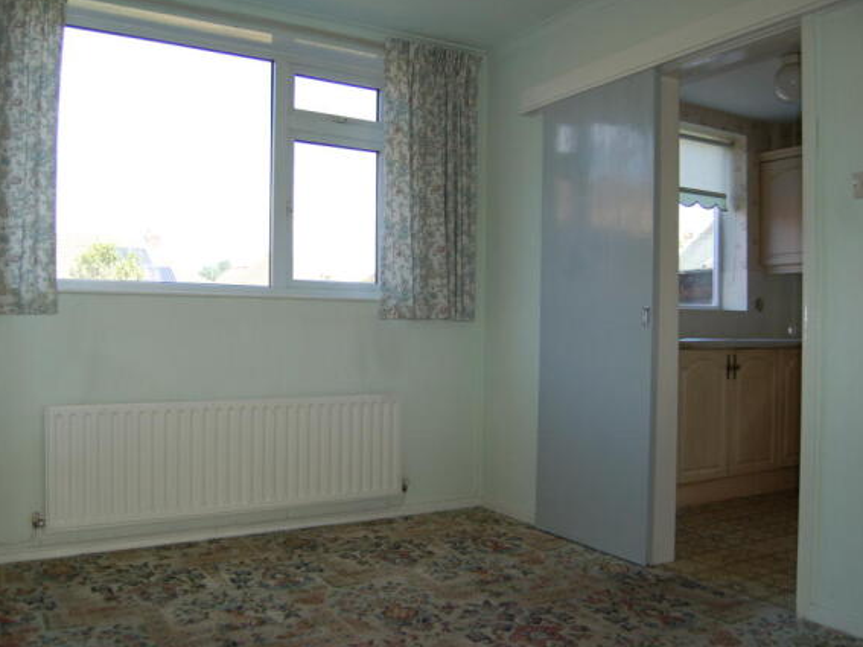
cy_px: 321
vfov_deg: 46.8
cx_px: 420
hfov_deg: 60.0
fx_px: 748
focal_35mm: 30
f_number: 3.5
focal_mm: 18
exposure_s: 1/400
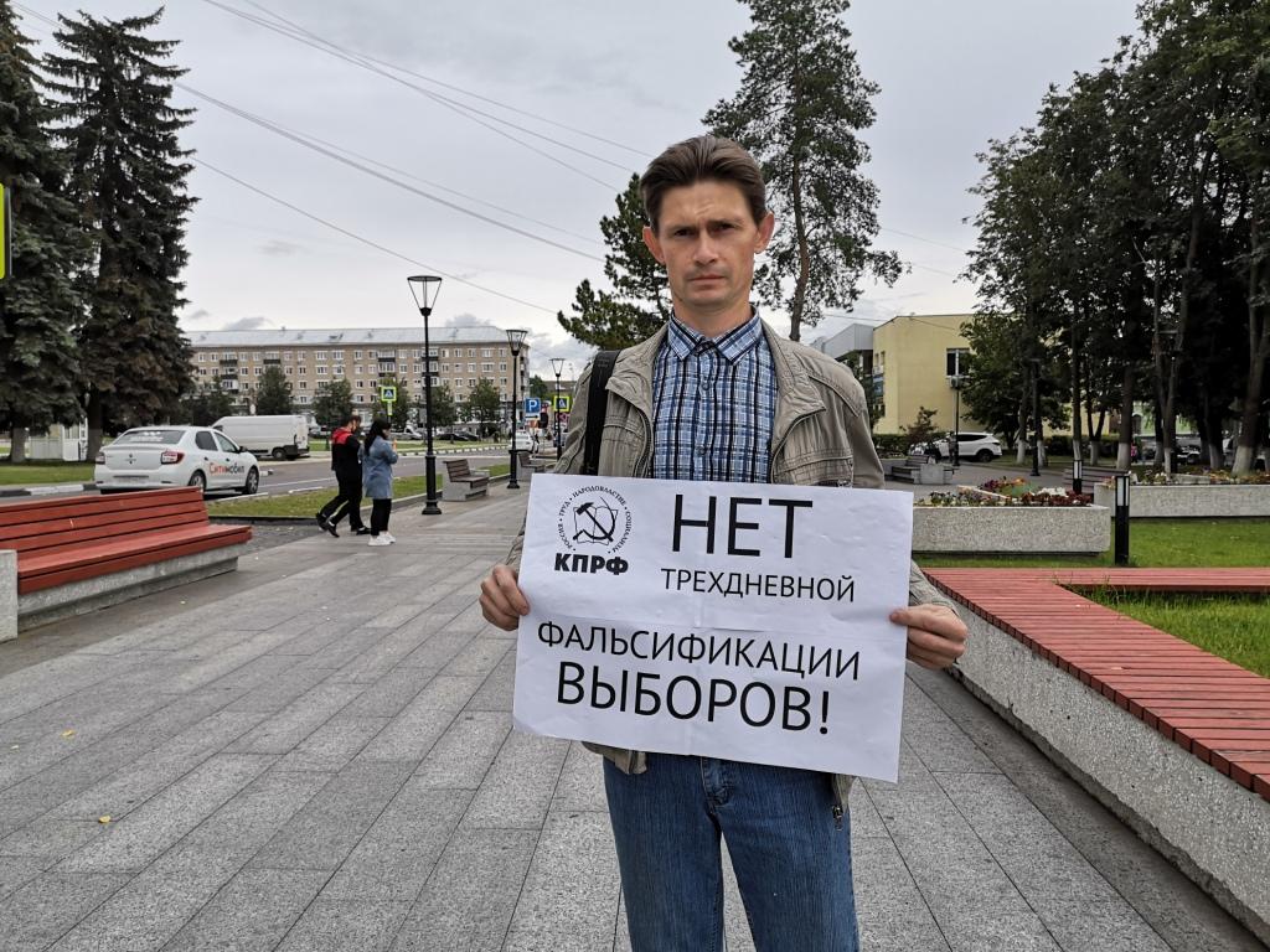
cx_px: 635
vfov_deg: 51.4
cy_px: 476
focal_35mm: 27
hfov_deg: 65.3
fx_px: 991
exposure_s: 1/1412
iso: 50
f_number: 1.8
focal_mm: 3.95
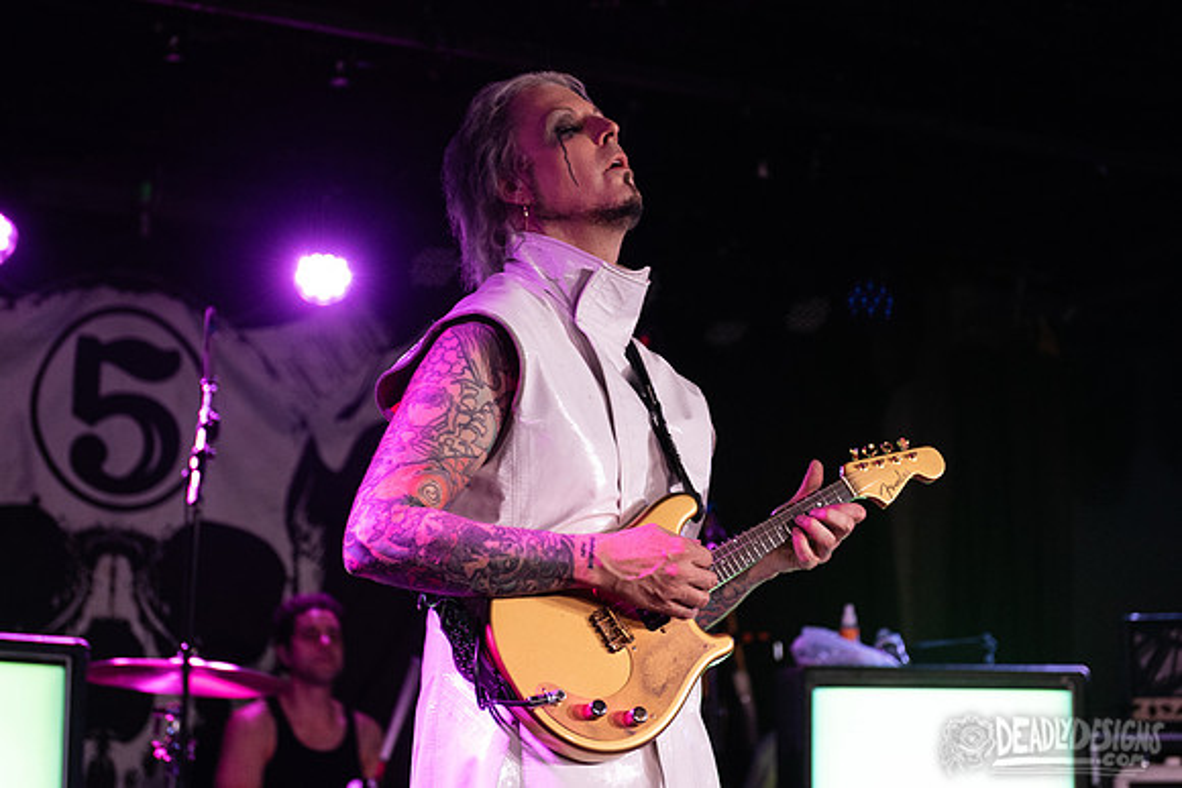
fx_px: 2728
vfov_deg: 16.4
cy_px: 292
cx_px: 591
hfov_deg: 24.5
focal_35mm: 83
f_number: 3.5
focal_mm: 66
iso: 2000
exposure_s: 1/160
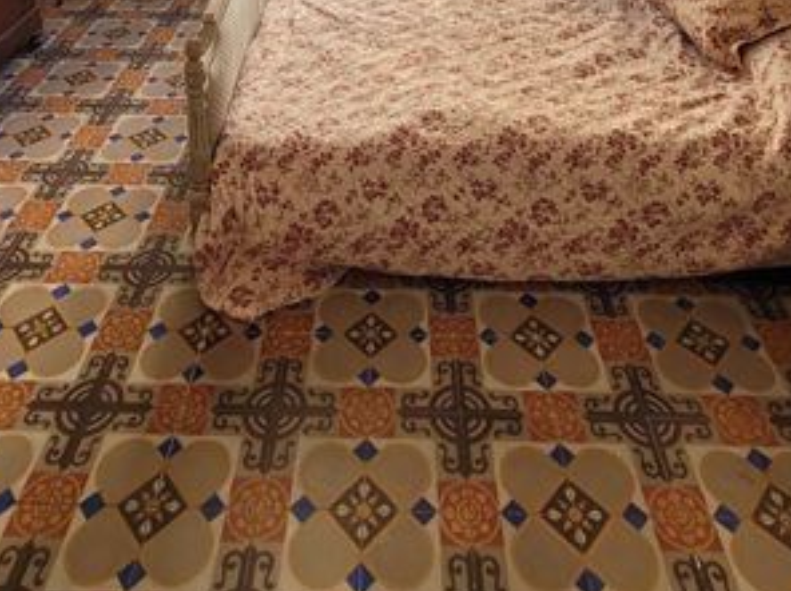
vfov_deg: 36.3
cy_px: -99
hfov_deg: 58.4
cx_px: 389
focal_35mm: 31
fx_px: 707
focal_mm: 1.74
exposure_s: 1/50
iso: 100
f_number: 2.2
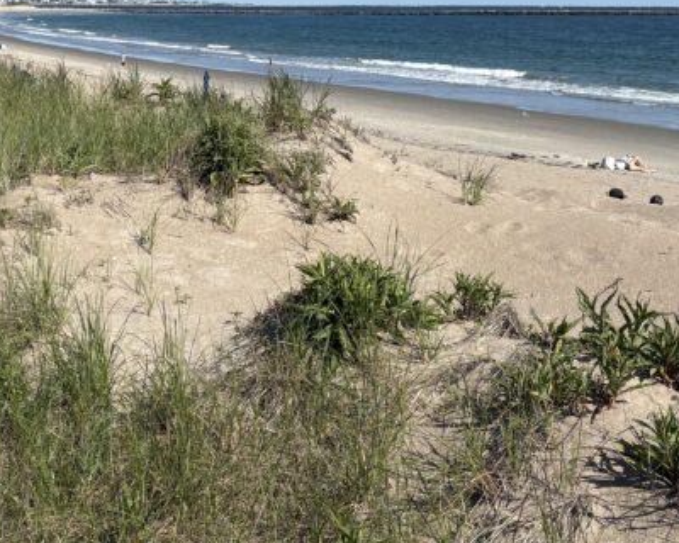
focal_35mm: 65
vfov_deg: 23.3
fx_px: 1306
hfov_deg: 28.6
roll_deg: -0.4
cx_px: 149
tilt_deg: -6.2
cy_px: 137
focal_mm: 5.96
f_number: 1.6
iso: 50
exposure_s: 1/4608
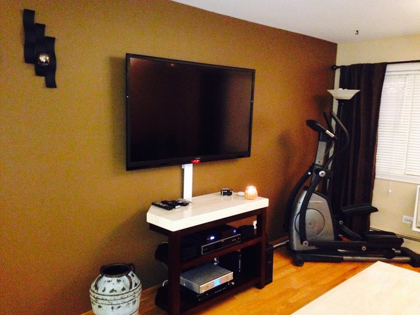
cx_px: 210
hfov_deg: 55.4
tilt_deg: -8.9
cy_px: 158
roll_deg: -2.9
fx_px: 400
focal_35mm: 33
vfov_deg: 42.9
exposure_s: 1/16
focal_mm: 4.12
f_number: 2.4
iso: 800
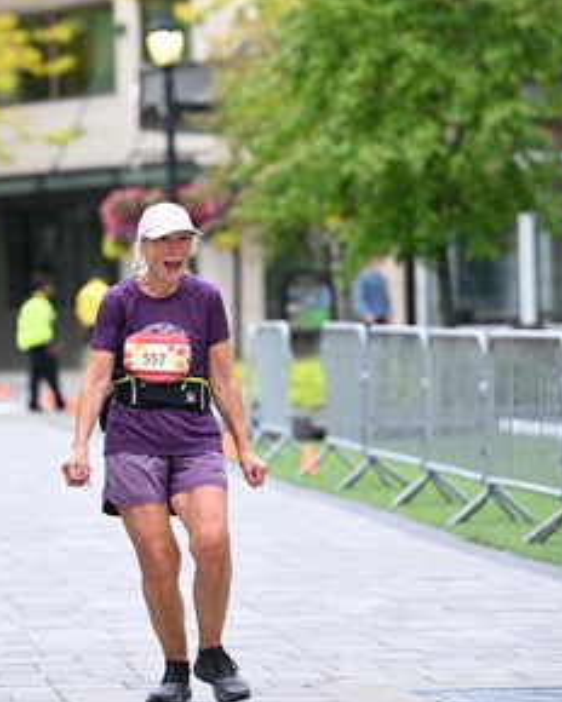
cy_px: 230
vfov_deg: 9.0
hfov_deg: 7.2
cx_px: 222
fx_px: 4449
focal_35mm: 214
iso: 400
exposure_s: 1/1000
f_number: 2.8
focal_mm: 120
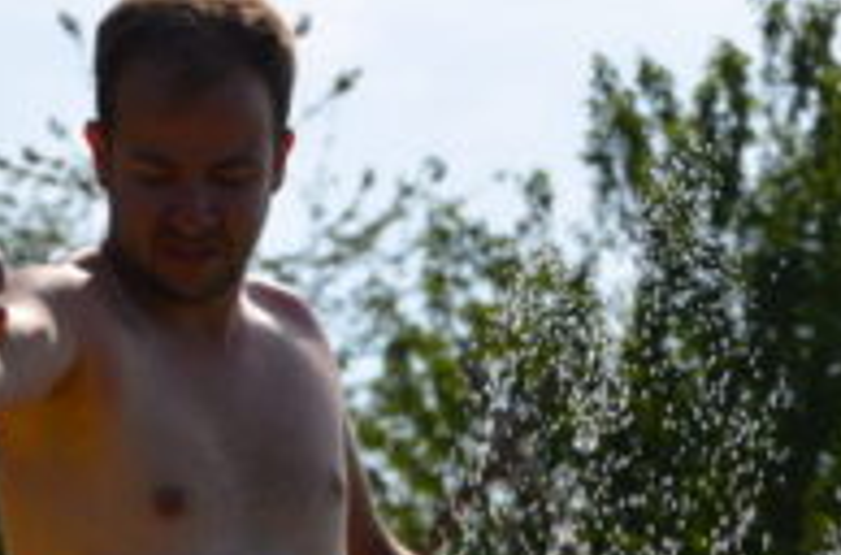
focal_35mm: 271
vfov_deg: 5.0
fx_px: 6310
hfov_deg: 7.6
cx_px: 234
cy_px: 262
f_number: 10
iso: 100
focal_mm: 70
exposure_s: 1/400
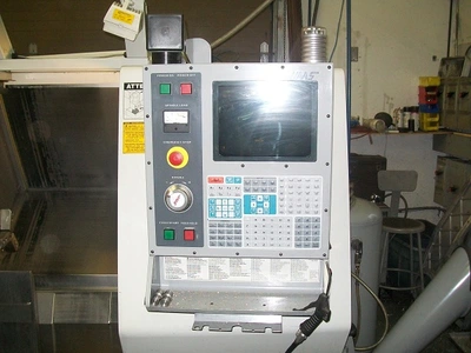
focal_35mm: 36
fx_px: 490
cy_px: 176
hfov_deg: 51.4
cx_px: 236
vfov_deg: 39.7
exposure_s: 1/60
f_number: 2.7
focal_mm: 6
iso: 160
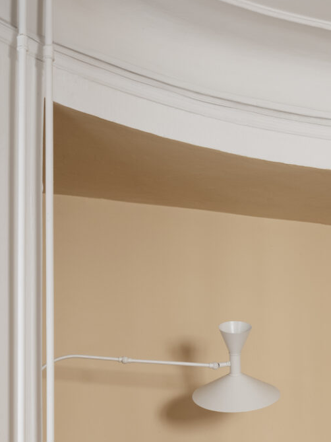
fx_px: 1249
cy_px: 609
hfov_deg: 15.1
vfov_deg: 18.3
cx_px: 215
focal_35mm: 98
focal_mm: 40.3
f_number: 11
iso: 400
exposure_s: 1/2
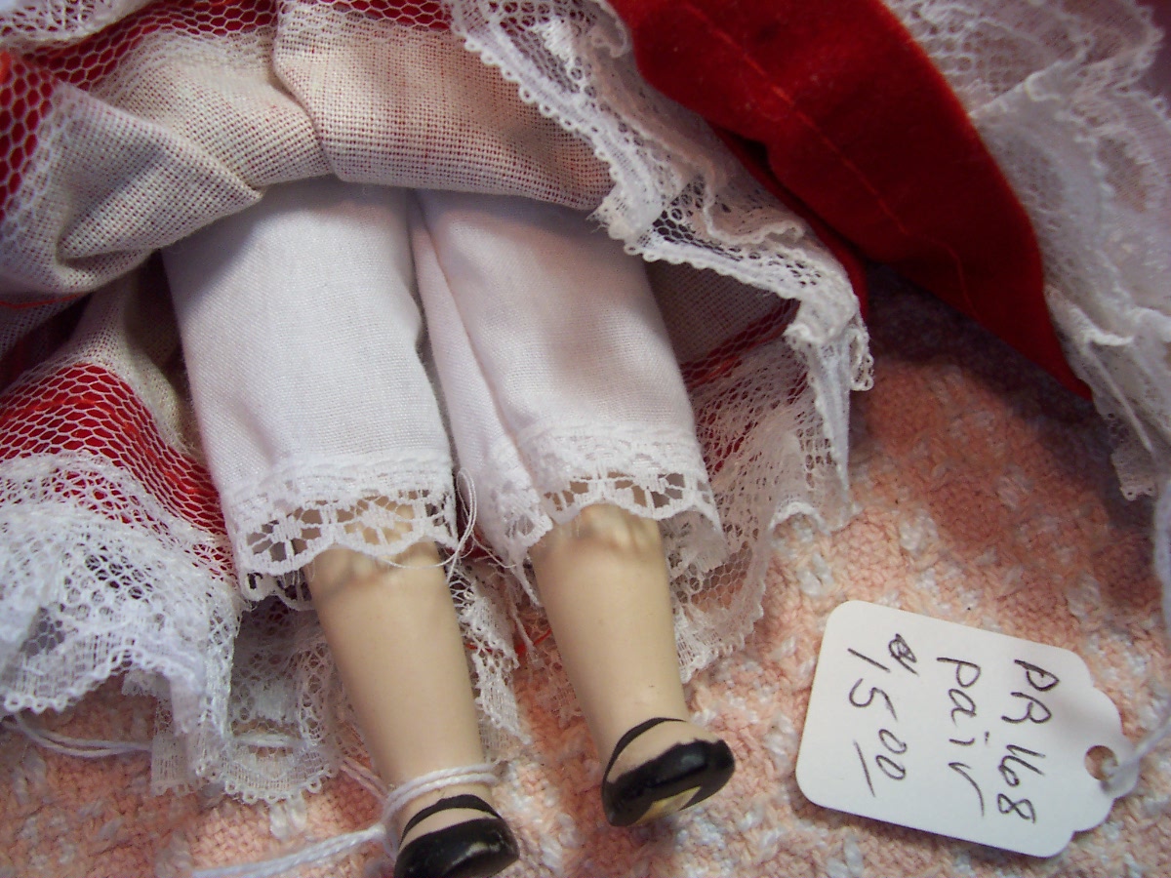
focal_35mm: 37
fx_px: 1252
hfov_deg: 50.1
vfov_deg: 38.7
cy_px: 439
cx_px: 586
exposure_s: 1/30
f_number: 2.8
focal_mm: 5.6
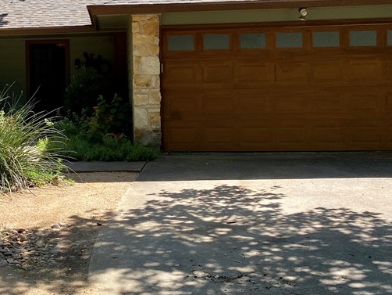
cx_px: 68
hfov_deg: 34.8
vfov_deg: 27.4
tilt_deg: -0.6
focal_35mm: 53
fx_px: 600
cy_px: 99
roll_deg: +0.7
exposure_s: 1/1170
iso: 32
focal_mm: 4.25
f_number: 1.8
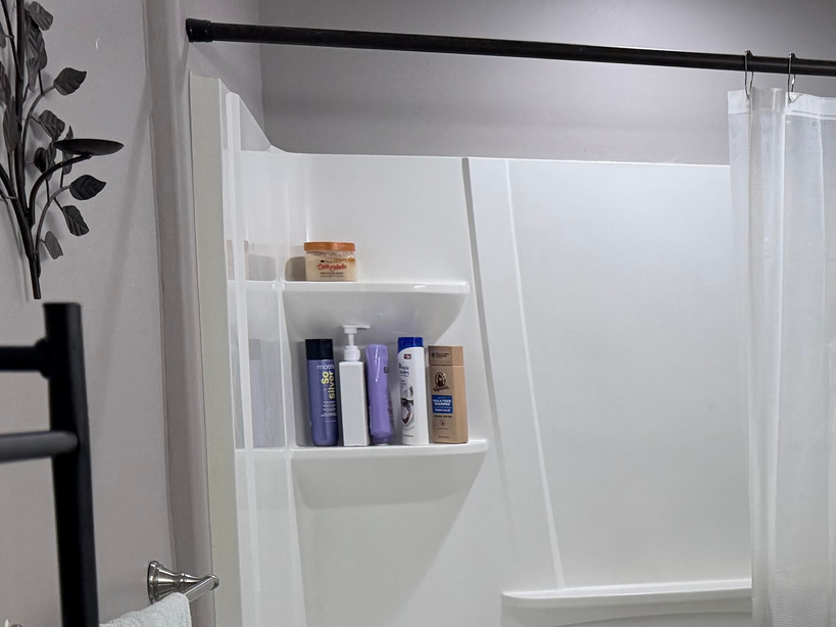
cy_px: 508
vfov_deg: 24.0
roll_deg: +0.4
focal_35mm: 60
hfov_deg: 29.1
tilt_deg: -4.7
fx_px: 1449
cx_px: 918
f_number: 1.78
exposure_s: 1/231
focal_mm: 6.76
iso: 160
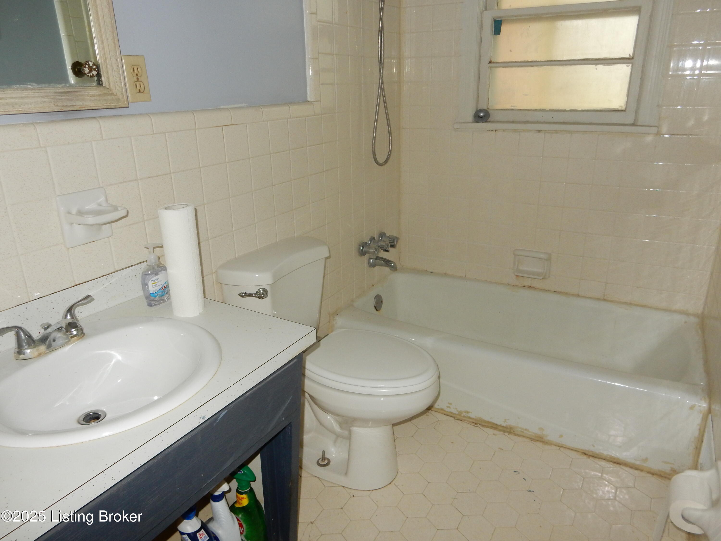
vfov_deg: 54.9
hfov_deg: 69.4
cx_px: 360
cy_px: 270
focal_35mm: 25
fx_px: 521
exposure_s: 1/30
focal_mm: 4.5
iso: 200
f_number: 3.7
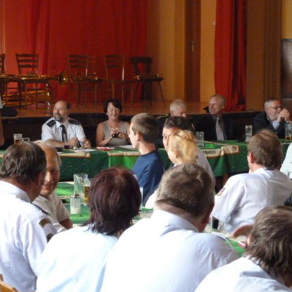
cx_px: 117
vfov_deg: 16.3
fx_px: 1021
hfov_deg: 16.3
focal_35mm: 107
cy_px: 147
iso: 800
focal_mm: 14.7
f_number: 4.3
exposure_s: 1/25
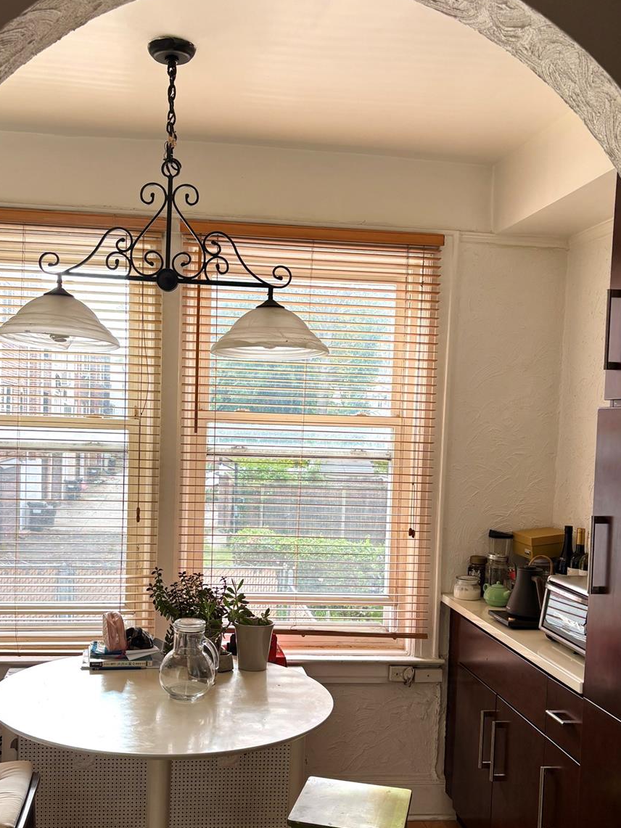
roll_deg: -1.2
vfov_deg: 52.5
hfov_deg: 40.6
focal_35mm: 35
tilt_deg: -3.6
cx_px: 269
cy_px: 470
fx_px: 837
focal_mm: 5.96
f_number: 1.6
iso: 40
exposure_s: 1/205
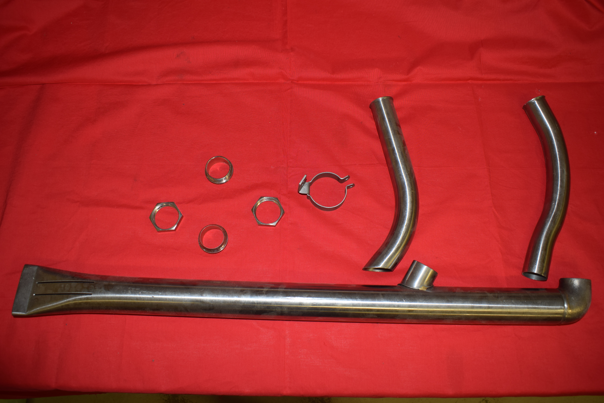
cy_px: 202
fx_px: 503
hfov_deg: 61.9
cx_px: 302
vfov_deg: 43.6
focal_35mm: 30
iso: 160
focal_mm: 20
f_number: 5
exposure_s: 1/25
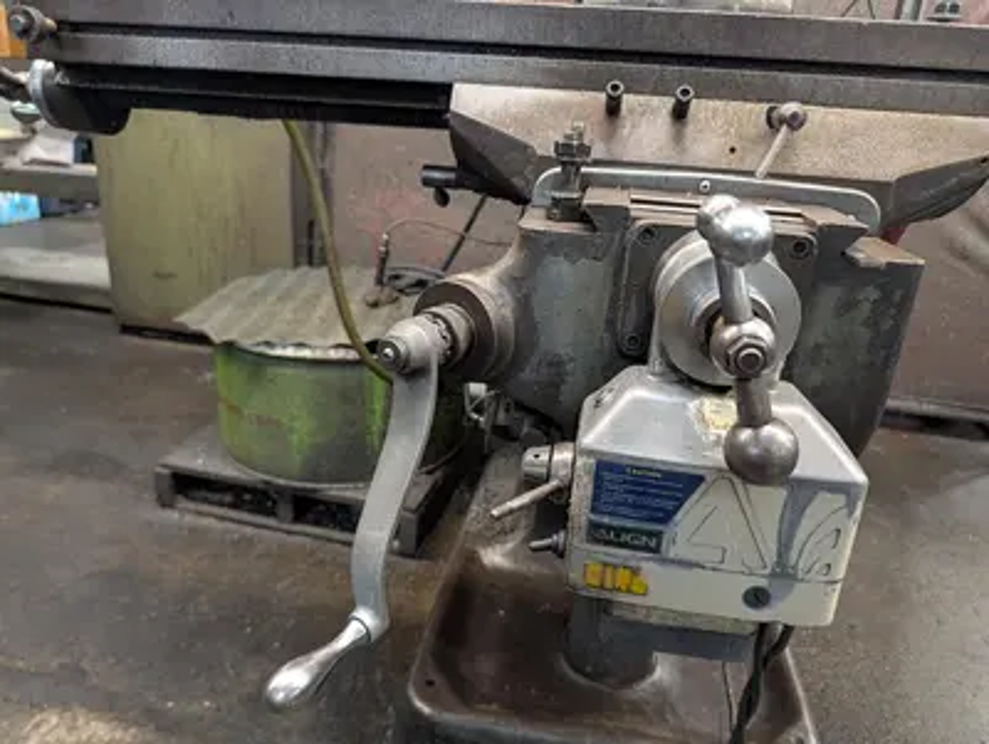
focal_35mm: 24
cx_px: 494
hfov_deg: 71.5
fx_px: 687
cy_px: 372
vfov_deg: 56.9
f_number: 1.68
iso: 1097
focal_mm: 6.9
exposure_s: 1/120
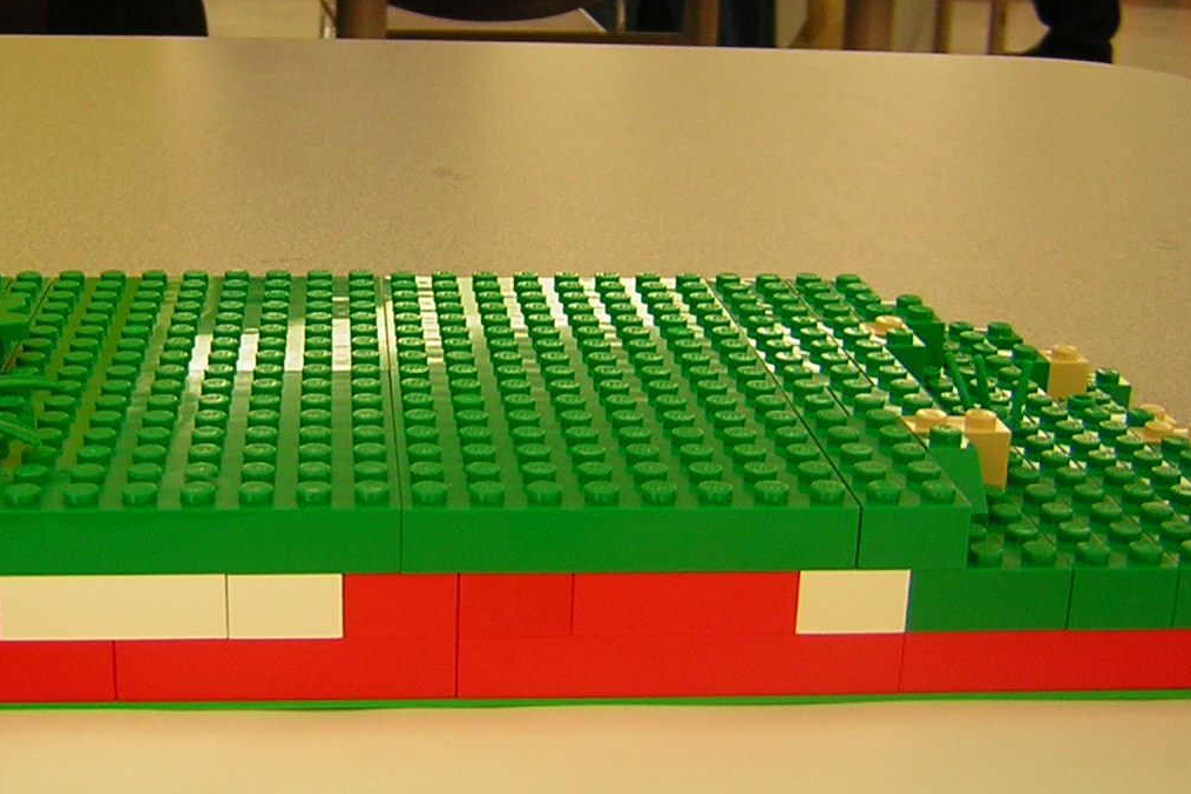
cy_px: 410
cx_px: 490
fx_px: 1952
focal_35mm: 59
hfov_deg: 33.8
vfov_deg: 23.0
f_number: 2.6
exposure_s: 1/11.5
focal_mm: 4.7
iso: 50
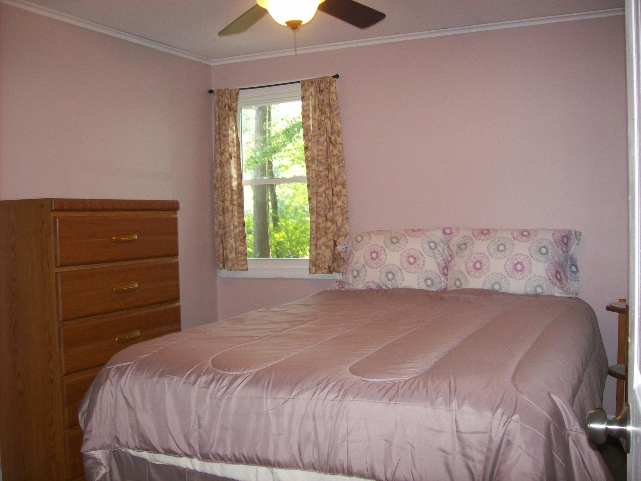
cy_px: 240
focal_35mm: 36
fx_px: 667
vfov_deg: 39.7
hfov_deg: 51.4
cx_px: 320
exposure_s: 1/64
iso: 200
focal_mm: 6
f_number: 2.7
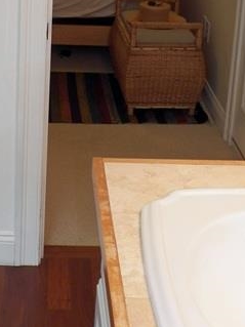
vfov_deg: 23.8
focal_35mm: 79
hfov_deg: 18.5
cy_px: 14
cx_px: 46
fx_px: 746
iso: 125
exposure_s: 1/60
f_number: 2.8
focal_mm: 4.9
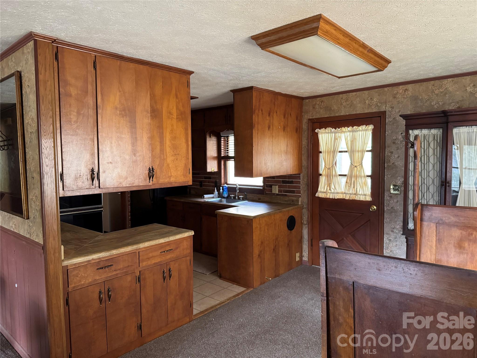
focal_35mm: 24
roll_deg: +0.3
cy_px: 179
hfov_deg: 71.6
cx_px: 238
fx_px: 331
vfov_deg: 56.8
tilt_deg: -4.4
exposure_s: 1/54
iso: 800
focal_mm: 6.76
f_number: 1.78
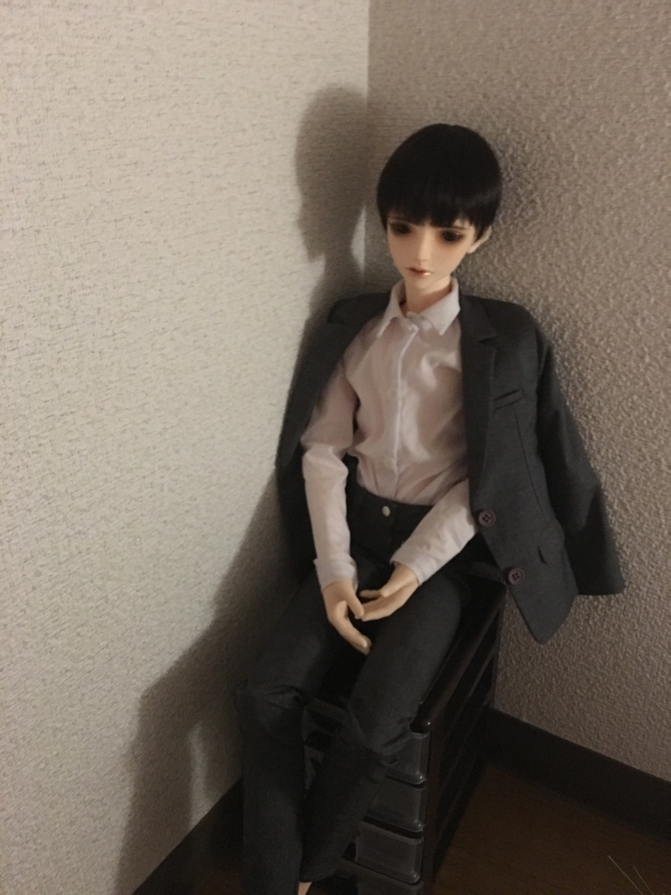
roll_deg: -0.1
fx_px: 750
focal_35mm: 29
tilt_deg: -24.0
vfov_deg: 61.7
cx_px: 336
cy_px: 448
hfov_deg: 48.2
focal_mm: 4.15
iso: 200
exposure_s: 1/4
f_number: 2.2
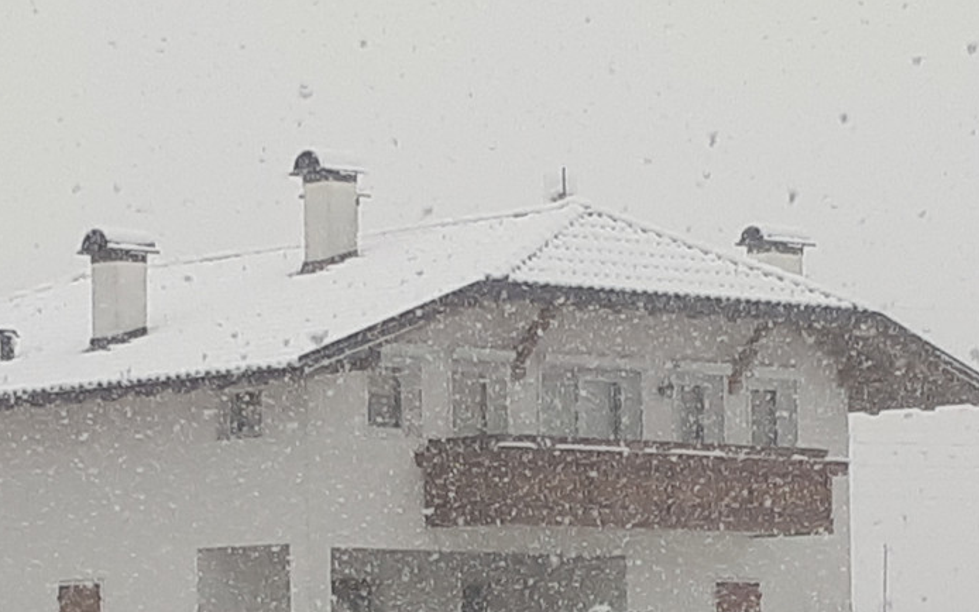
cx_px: 541
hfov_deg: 45.2
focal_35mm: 44
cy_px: 479
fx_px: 1174
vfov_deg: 28.7
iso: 40
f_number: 1.9
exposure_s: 1/325
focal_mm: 3.6
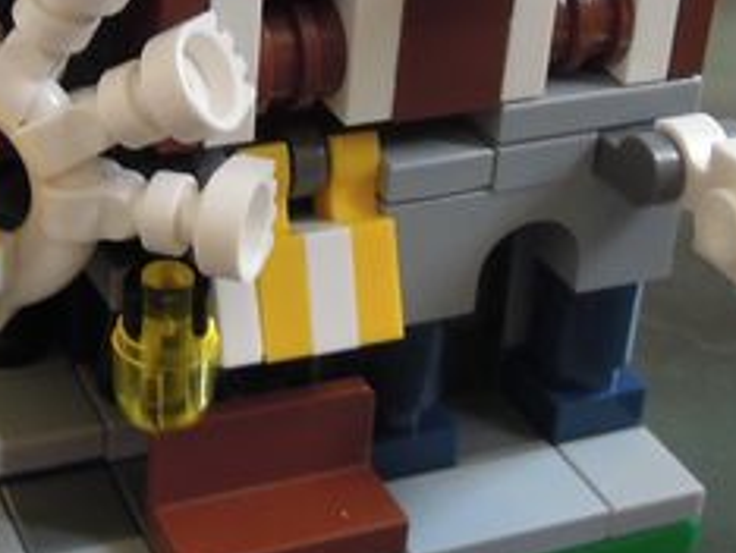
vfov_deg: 17.7
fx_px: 1745
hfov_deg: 23.5
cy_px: 25
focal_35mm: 82
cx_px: 173
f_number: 2.5
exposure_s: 1/6
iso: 160
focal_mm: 4.3
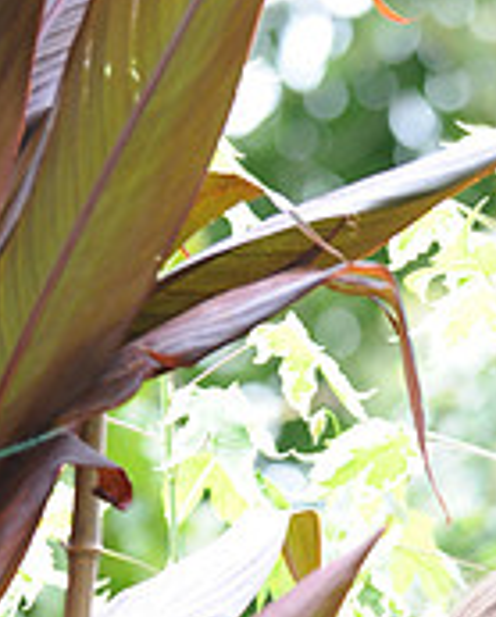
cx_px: 592
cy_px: 838
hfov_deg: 4.1
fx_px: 6900
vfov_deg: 5.1
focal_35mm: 377
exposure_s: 1/80
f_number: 4.5
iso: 500
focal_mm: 120
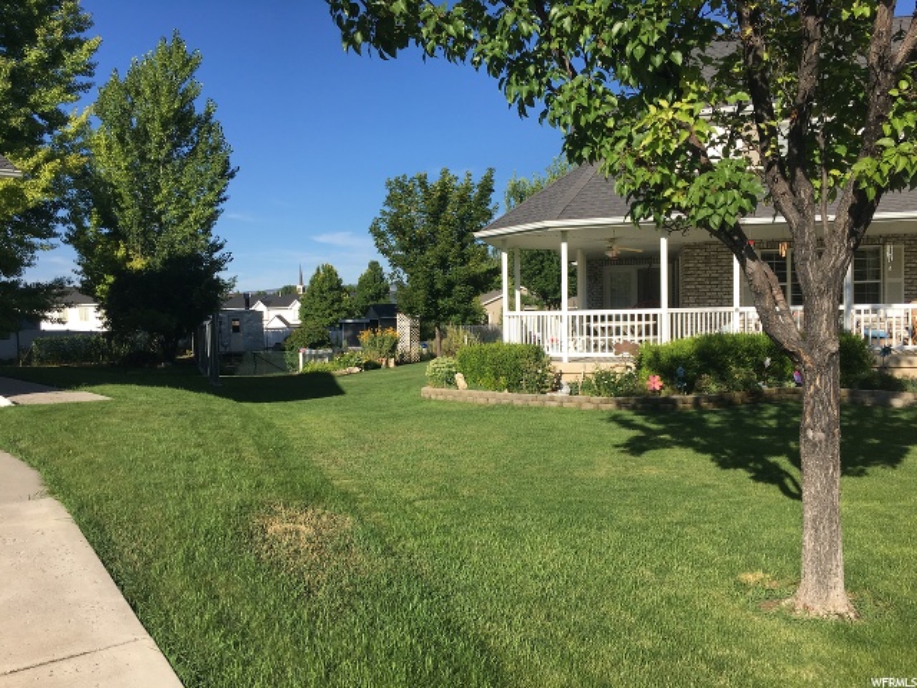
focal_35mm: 29
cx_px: 458
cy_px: 344
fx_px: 768
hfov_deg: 61.7
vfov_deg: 48.2
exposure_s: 1/1672
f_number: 2.2
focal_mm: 4.15
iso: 25
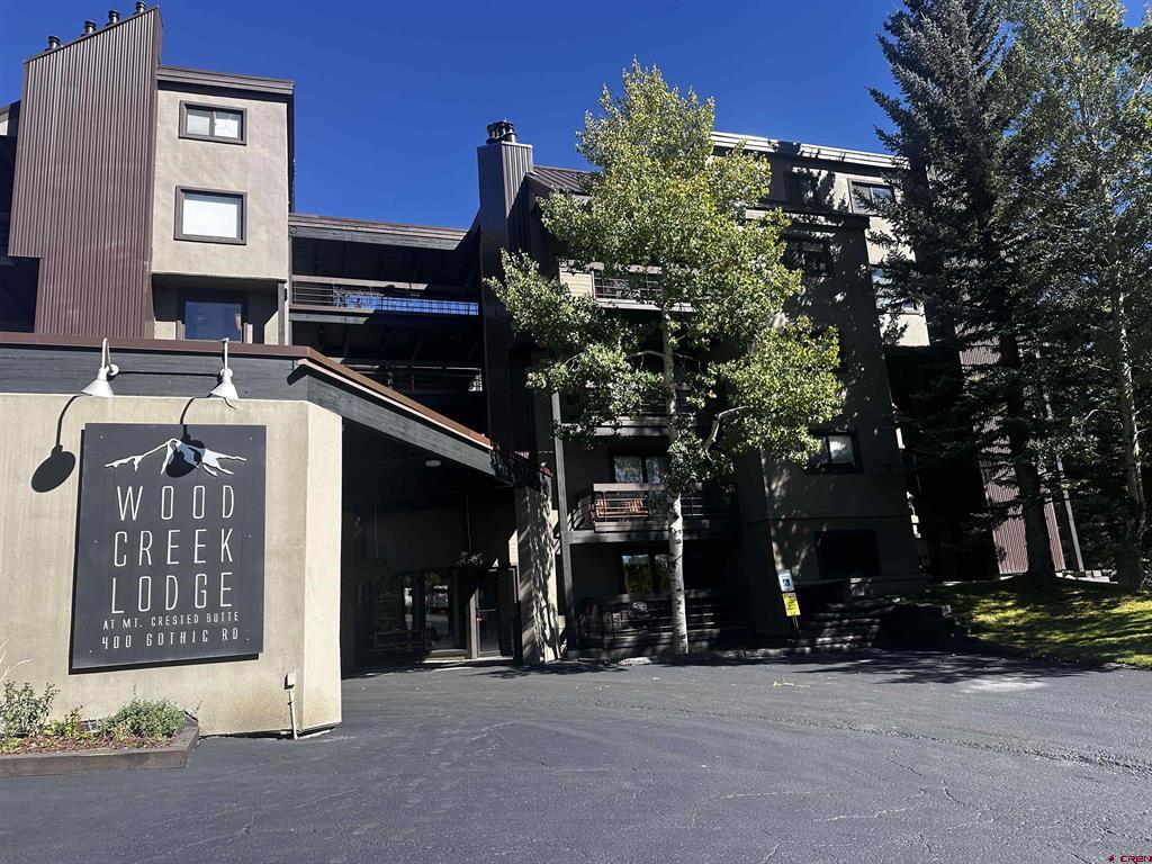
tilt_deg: +13.8
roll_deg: +3.9
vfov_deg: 56.8
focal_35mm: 24
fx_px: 799
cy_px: 432
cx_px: 576
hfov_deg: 71.6
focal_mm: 6.86
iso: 80
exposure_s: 1/1587
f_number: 1.78
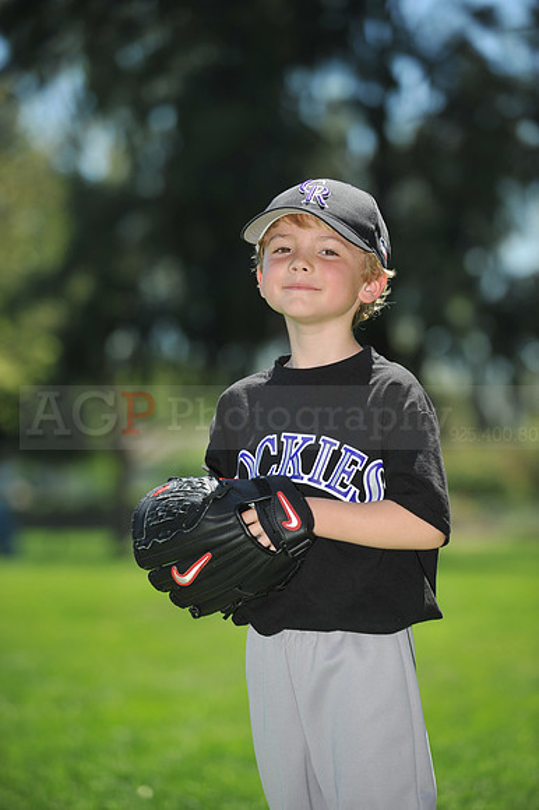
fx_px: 2923
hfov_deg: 10.5
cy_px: 405
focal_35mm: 130
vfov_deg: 15.8
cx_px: 270
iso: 200
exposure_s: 1/1250
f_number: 4
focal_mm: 130
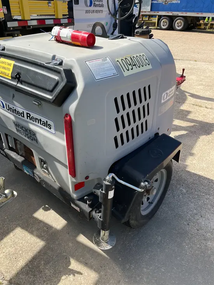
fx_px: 214
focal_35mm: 26
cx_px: 107
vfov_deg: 67.3
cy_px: 142
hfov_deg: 53.1
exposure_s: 1/1672
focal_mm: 5.1
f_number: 1.6
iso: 50
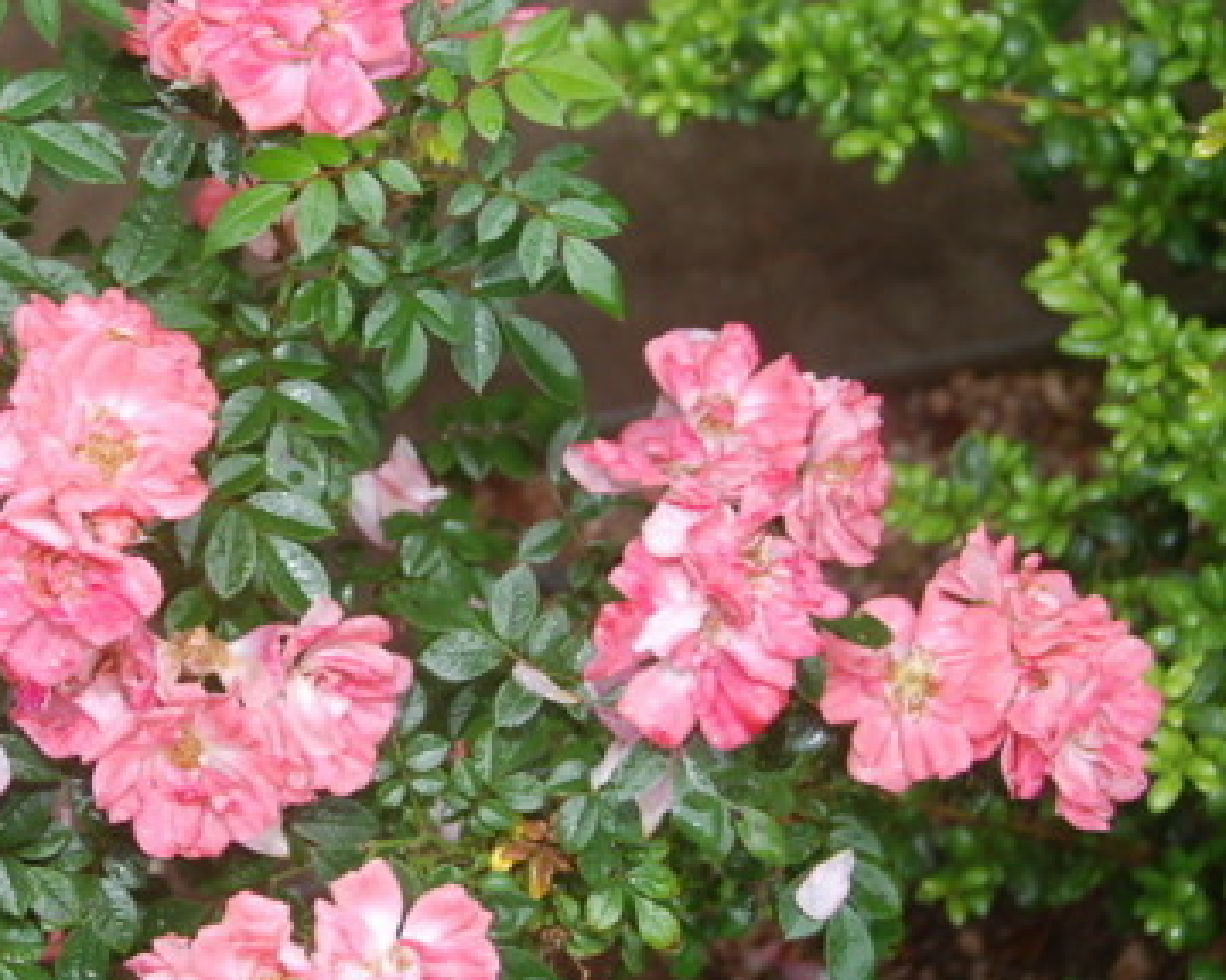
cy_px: 553
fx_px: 4099
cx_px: 229
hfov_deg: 16.9
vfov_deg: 13.6
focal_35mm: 113
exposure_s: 1/160
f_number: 6.3
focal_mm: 36
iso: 400
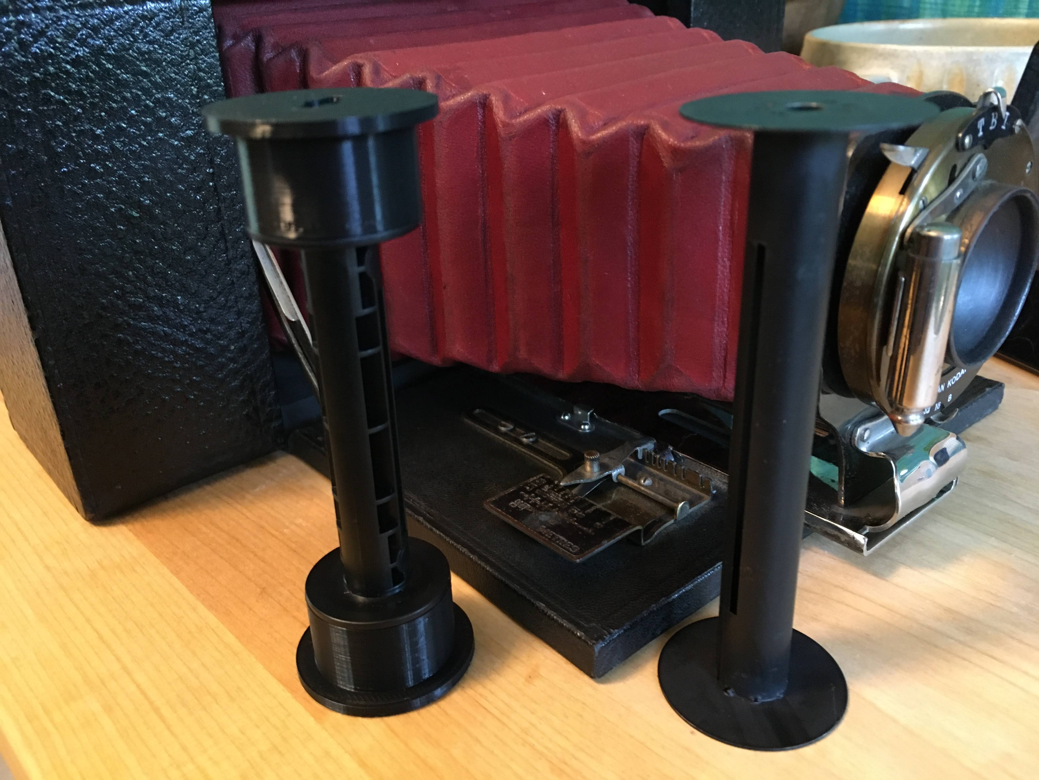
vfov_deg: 48.2
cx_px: 520
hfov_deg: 61.7
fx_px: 870
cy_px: 390
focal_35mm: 29
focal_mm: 4.15
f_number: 2.2
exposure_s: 1/15
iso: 200
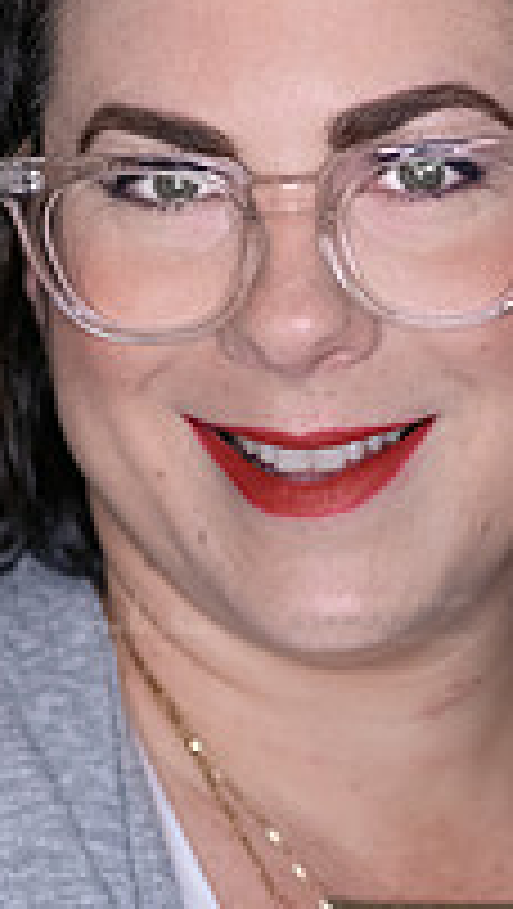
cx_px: 400
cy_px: 554
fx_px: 4776
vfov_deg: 10.9
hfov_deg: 6.1
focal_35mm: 198
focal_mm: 85
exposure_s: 1/200
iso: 1600
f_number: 3.2
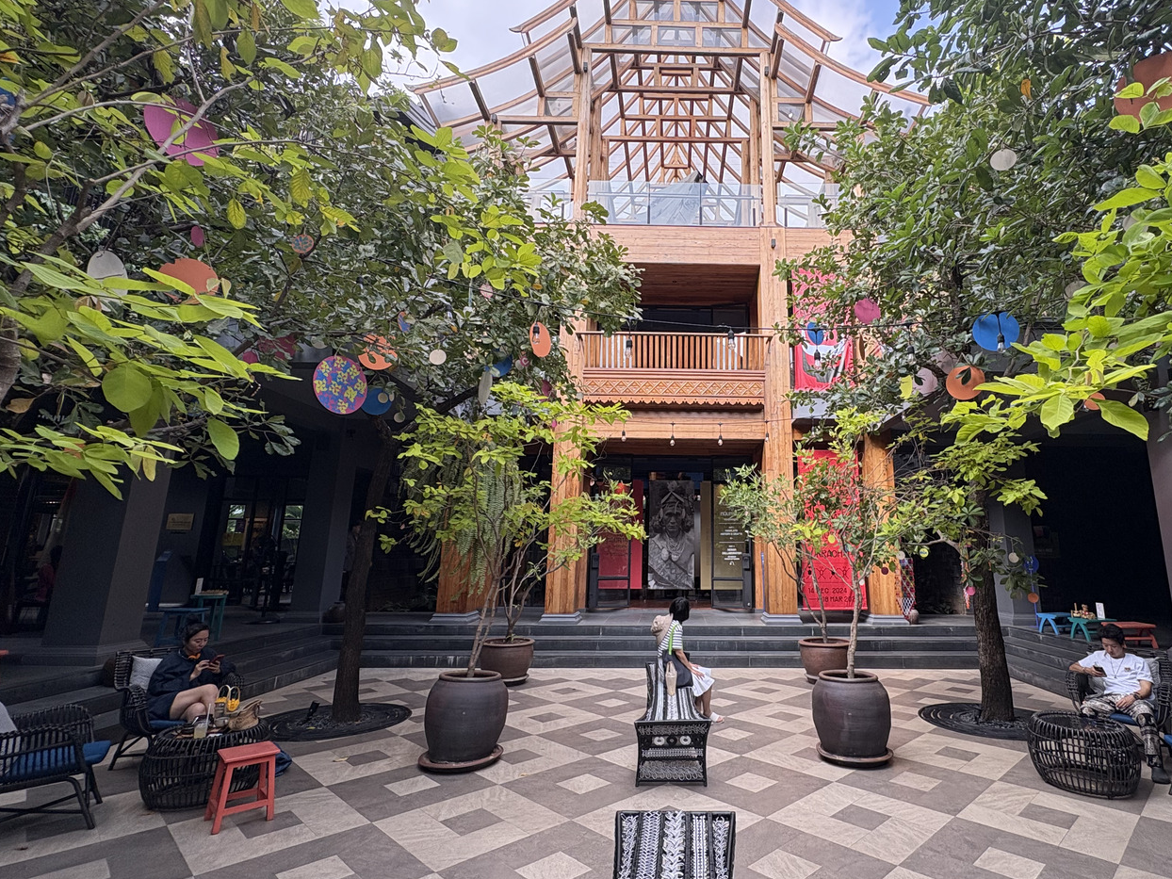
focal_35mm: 18
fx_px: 609
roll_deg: -0.2
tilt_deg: +12.6
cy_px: 421
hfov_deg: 86.9
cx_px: 687
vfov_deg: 71.6
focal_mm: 2.22
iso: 64
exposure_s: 1/273
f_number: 2.2
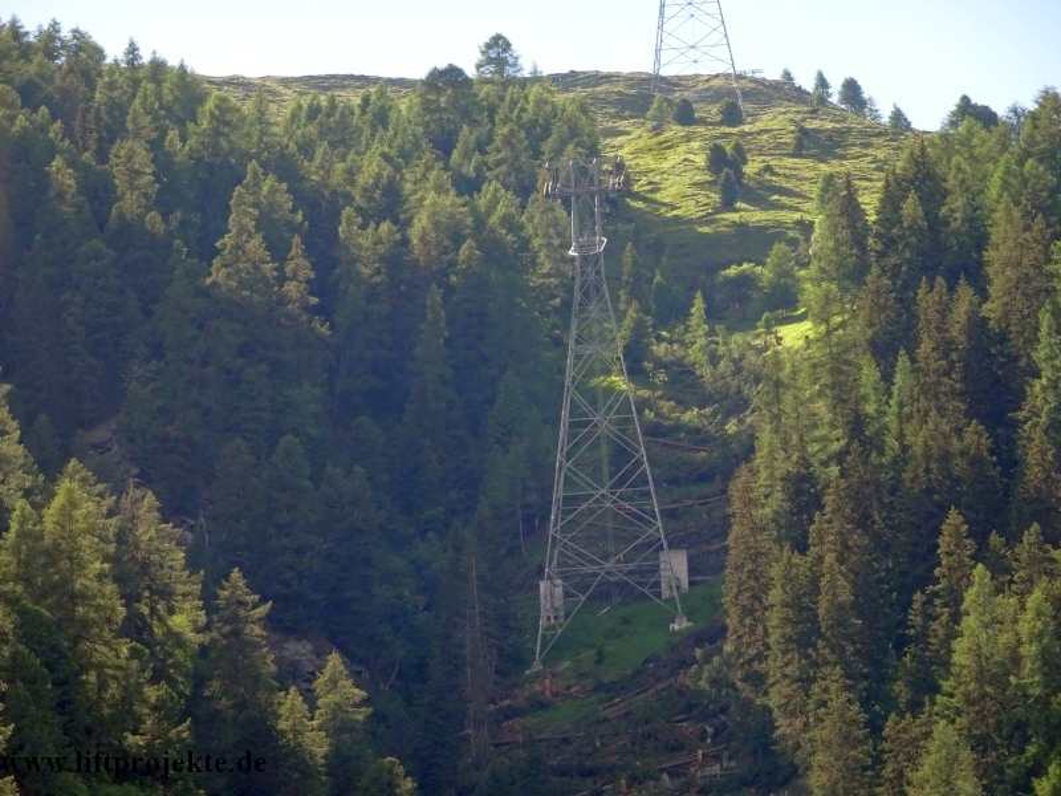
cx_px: 530
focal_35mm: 206
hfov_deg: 9.6
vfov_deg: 7.2
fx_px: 6314
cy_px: 398
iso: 200
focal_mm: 35.17
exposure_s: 1/250
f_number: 6.3
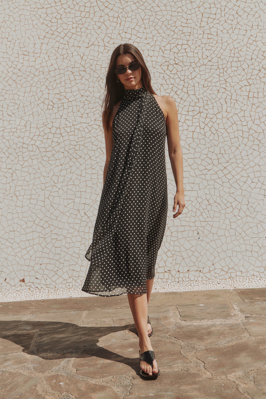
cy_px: 200
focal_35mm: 42
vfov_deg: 46.4
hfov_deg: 31.9
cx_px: 133
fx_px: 465
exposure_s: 1/800
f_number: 9
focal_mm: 42
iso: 125
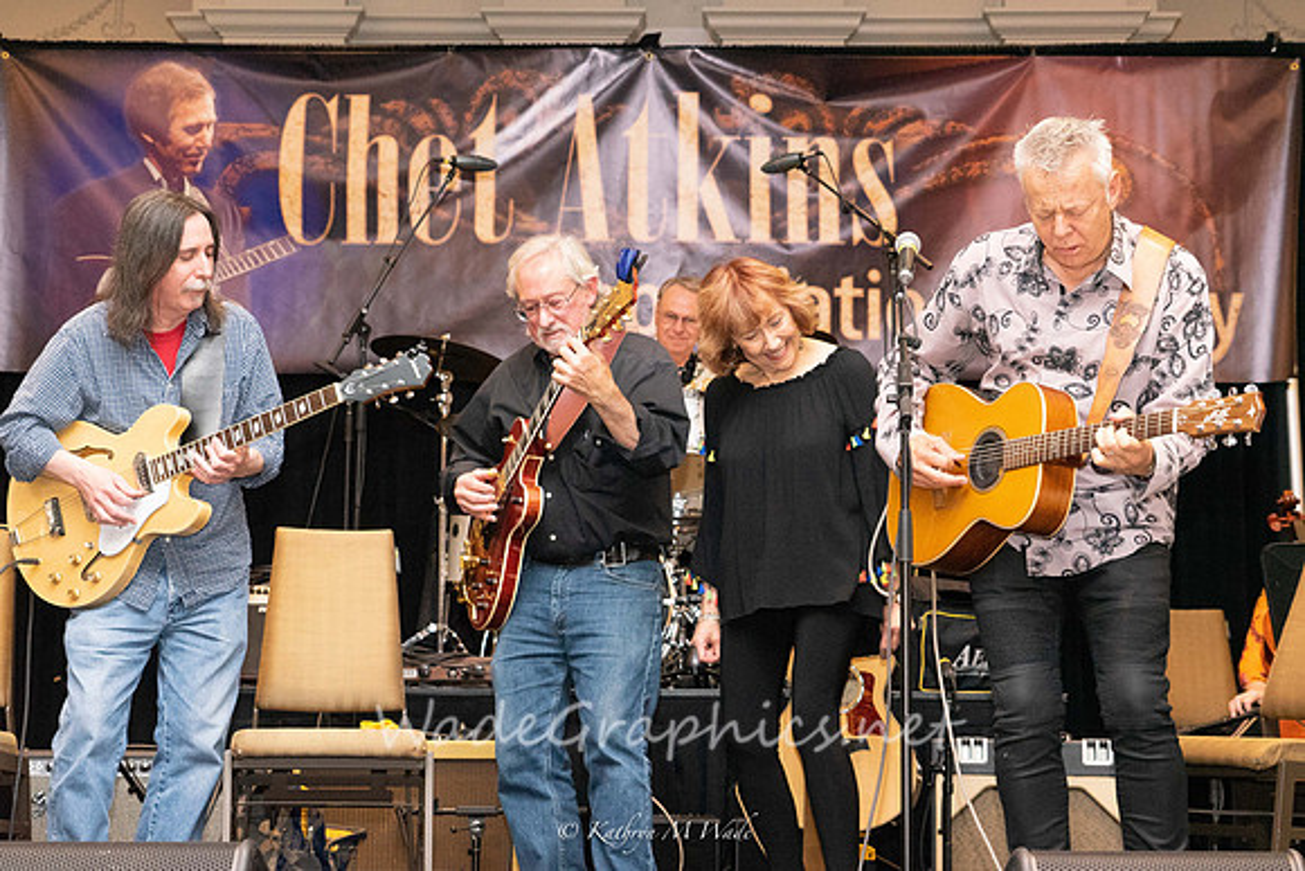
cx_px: 710
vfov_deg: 19.7
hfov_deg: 29.1
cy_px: 414
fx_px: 2510
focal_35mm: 69
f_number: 6.3
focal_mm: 62
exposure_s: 1/200
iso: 6400
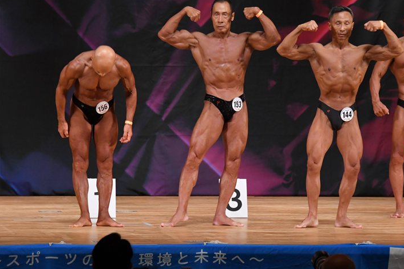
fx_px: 3141
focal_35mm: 280
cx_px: 221
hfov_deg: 7.4
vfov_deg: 4.9
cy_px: 125
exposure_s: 1/400
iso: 4000
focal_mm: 170
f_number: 5.6
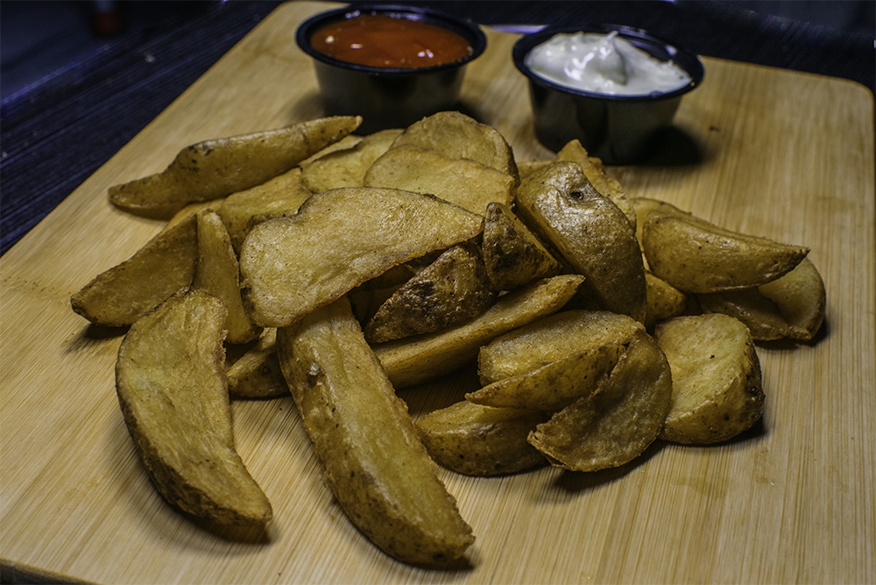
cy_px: 292
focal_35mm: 52
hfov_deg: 37.8
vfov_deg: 25.8
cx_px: 438
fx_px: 1278
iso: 320
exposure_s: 1/100
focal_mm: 35
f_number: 9
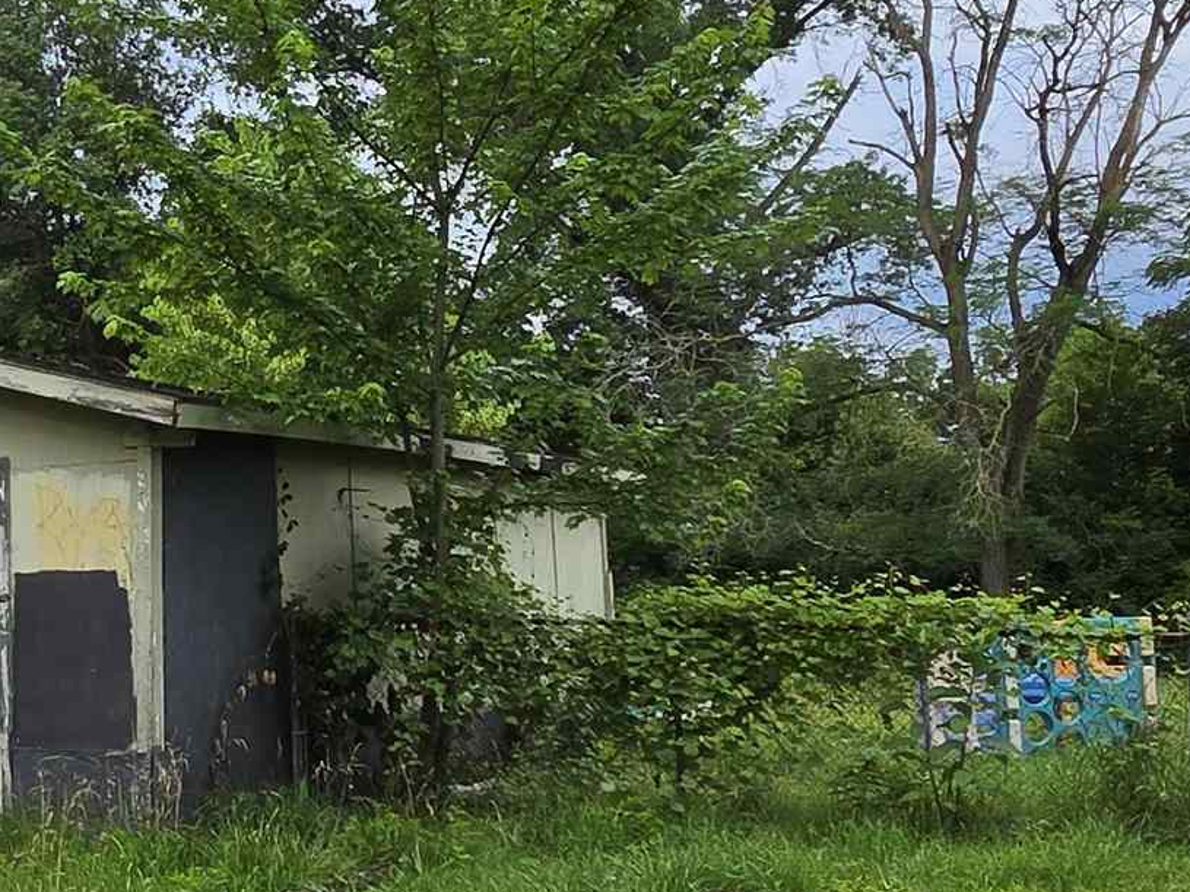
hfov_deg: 37.3
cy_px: 515
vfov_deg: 29.6
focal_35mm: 49
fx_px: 1684
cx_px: 207
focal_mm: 2.2
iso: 100
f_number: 2.2
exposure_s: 1/1654
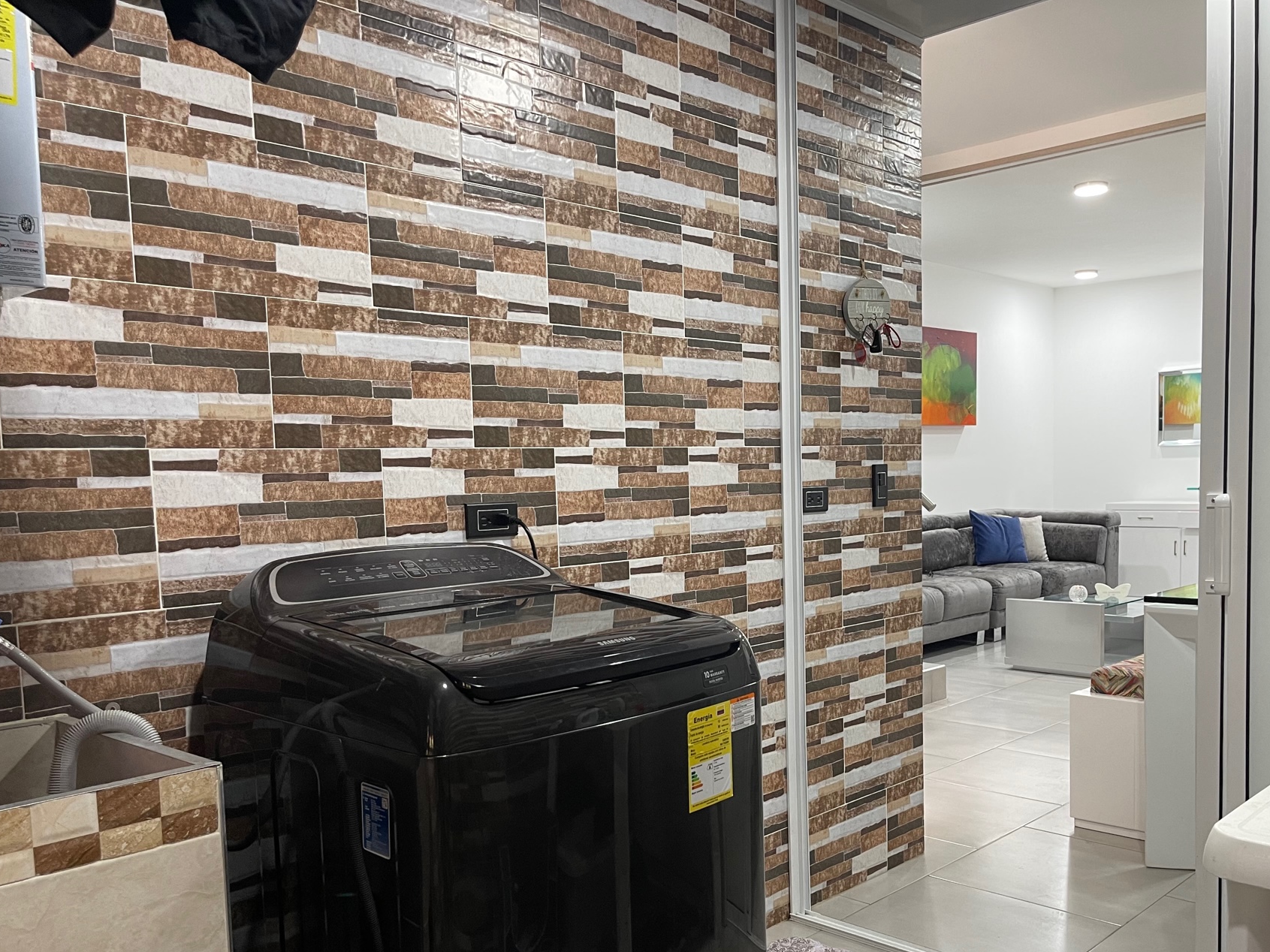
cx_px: 727
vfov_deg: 45.2
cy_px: 566
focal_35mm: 31
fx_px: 1137
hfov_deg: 58.1
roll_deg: +1.2
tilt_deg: -6.0
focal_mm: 5.1
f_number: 1.6
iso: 160
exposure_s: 1/60
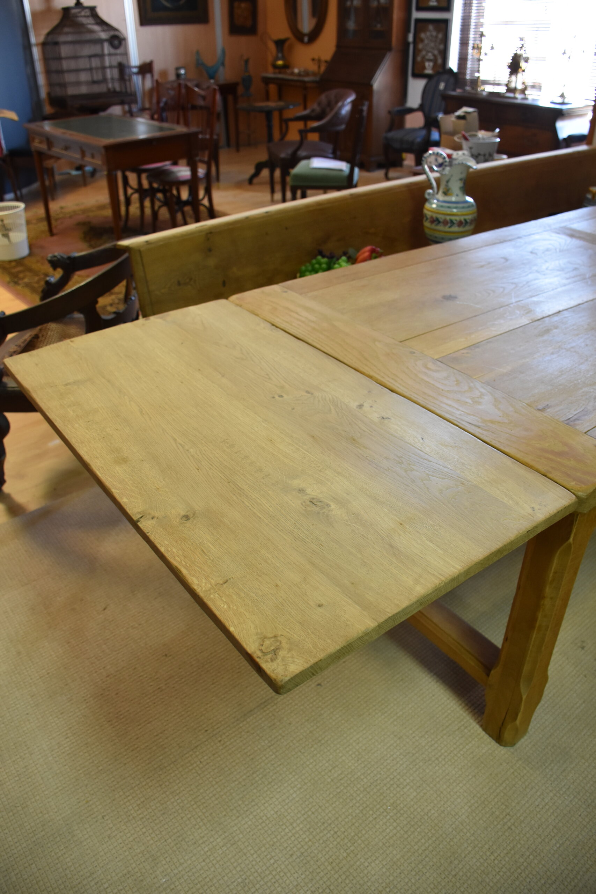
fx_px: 670
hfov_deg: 47.9
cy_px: 447
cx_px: 298
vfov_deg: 67.4
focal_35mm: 27
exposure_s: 1/60
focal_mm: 18
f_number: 4
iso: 800
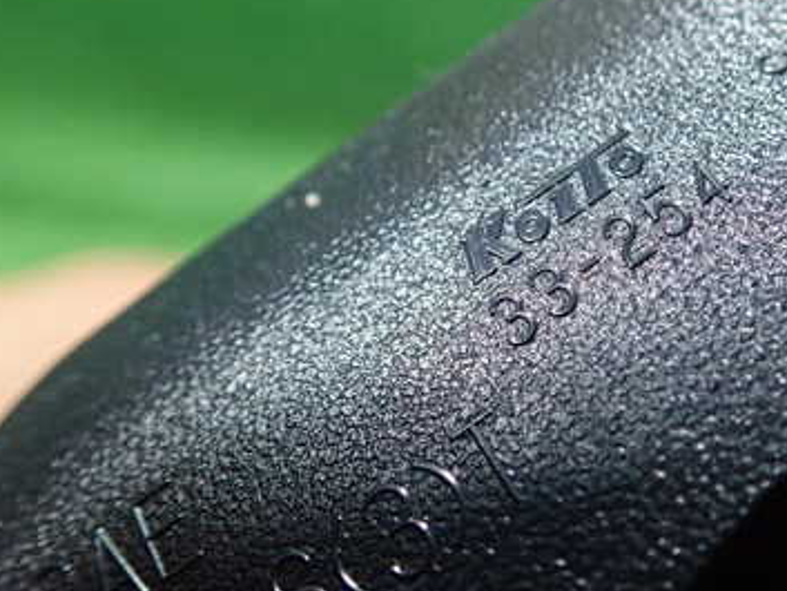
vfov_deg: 28.5
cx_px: 546
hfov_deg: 36.9
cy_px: 254
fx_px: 1160
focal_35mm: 51
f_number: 2.3
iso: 640
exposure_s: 1/125
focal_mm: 5.5
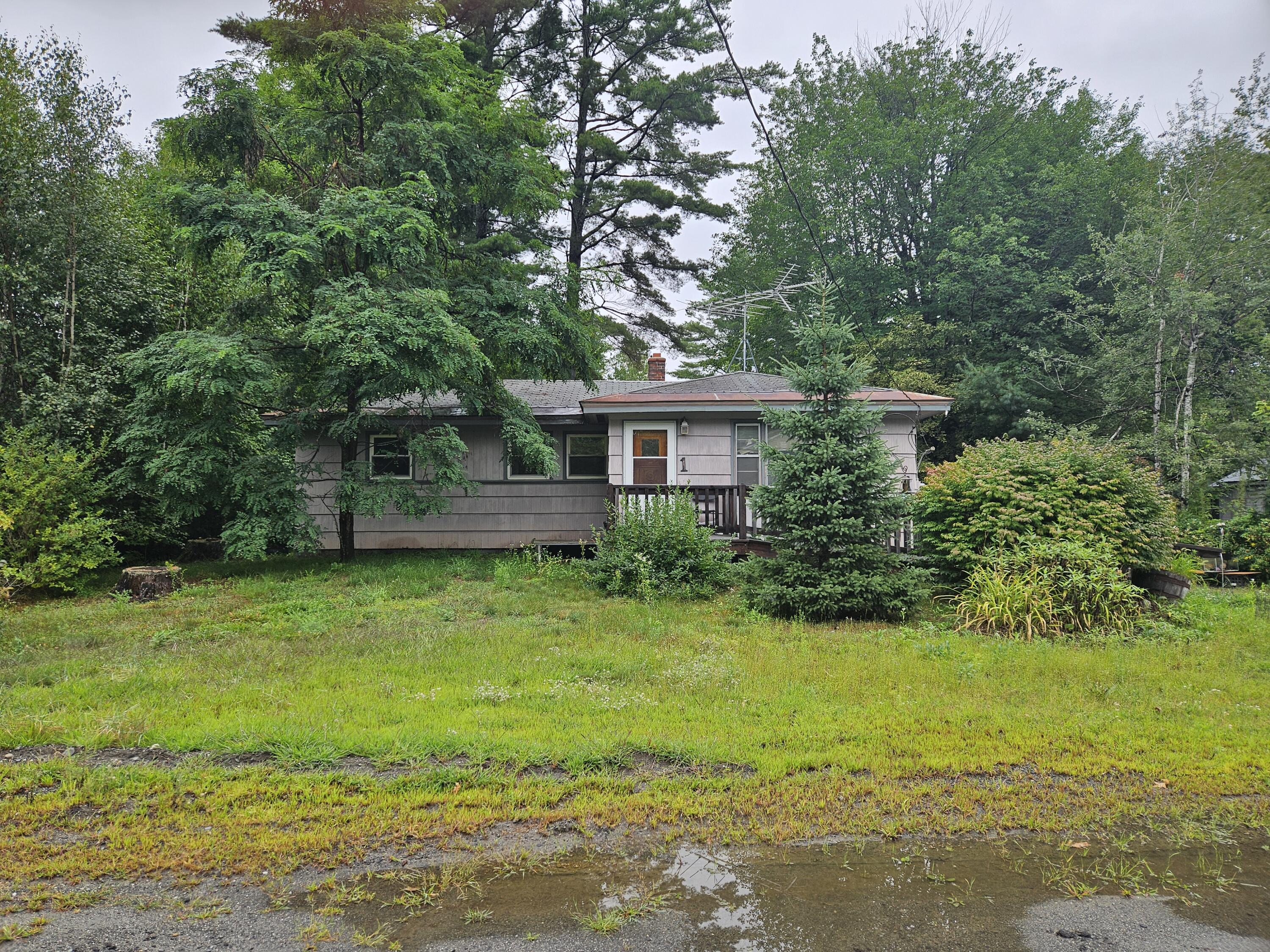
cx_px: 635
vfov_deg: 58.9
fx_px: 844
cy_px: 476
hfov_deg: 73.9
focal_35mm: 23
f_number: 1.8
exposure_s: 1/194
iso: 25
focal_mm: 5.4
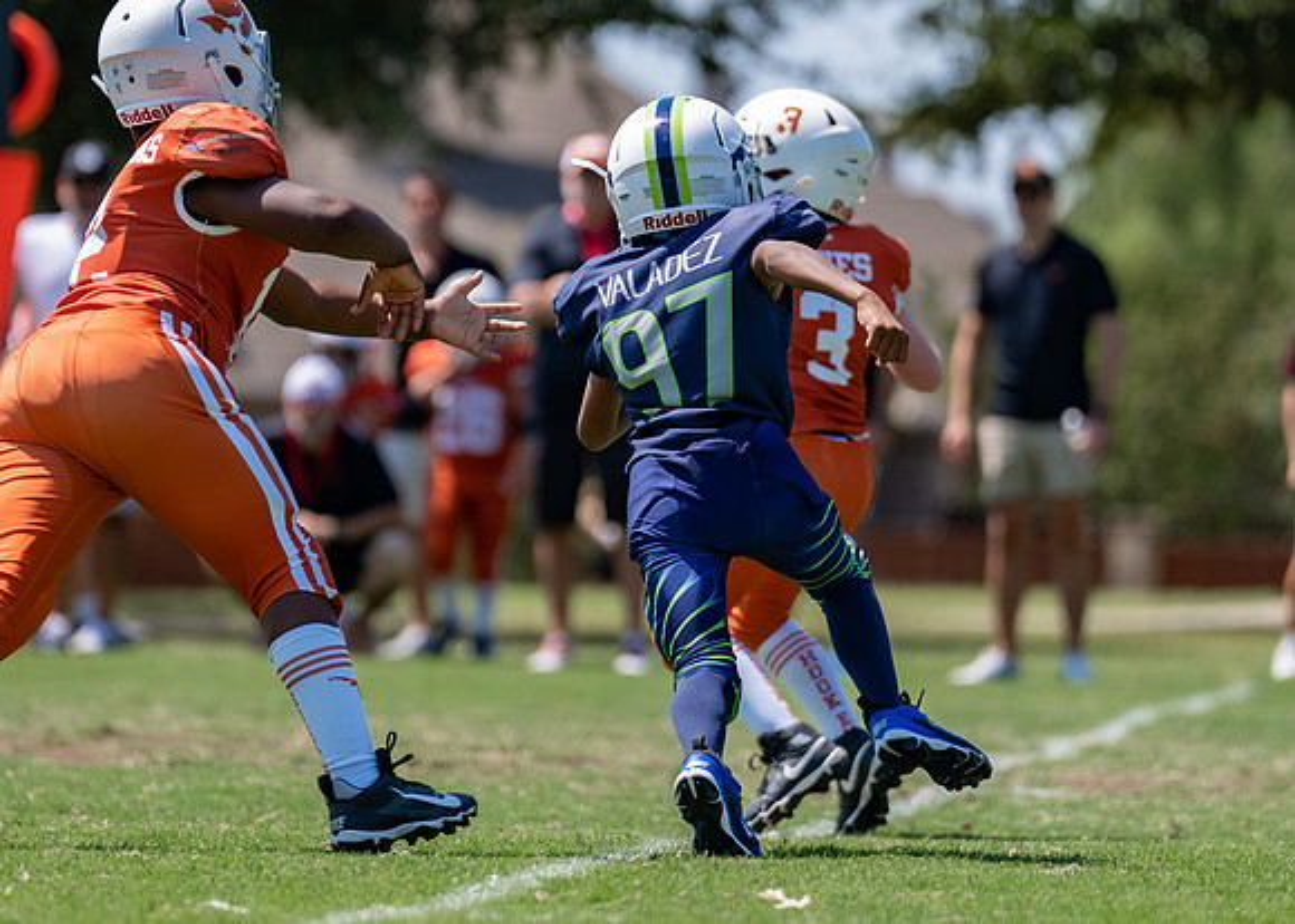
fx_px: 14128
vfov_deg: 3.7
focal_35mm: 384
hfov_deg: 5.2
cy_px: 261
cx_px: 590
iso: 100
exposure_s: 1/1250
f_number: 3.2
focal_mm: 200
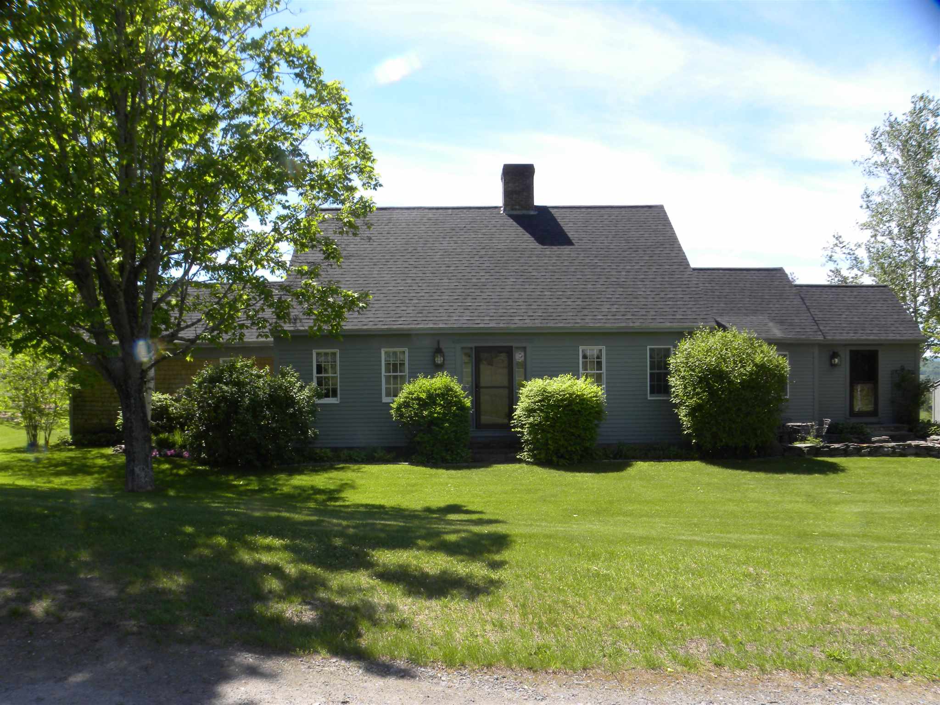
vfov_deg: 53.1
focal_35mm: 26
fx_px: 706
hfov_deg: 67.3
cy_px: 352
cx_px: 470
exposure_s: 1/80
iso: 64
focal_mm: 4.6
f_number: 8
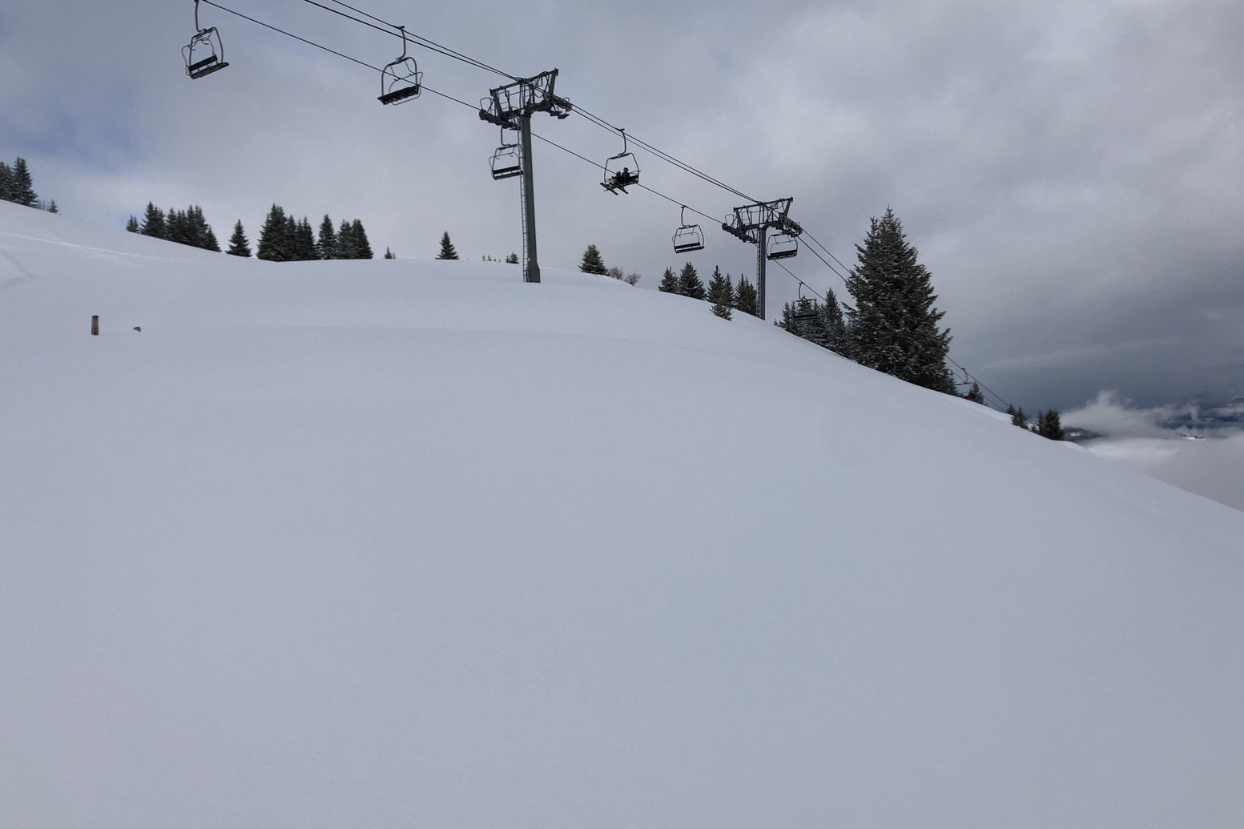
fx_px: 1036
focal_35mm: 30
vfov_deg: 43.6
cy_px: 406
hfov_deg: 61.9
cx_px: 619
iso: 20
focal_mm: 4
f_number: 1.8
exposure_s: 1/3745
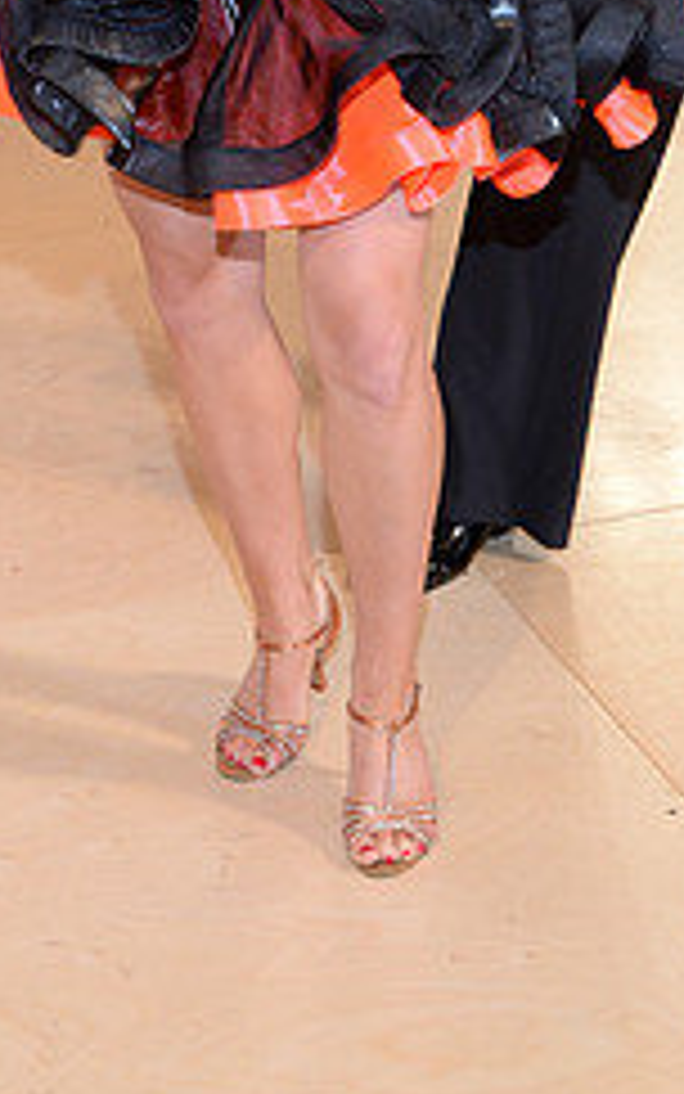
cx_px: 313
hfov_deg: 12.2
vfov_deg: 18.6
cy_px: -171
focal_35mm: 107
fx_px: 3189
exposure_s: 1/250
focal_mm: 44
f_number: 5.6
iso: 1250
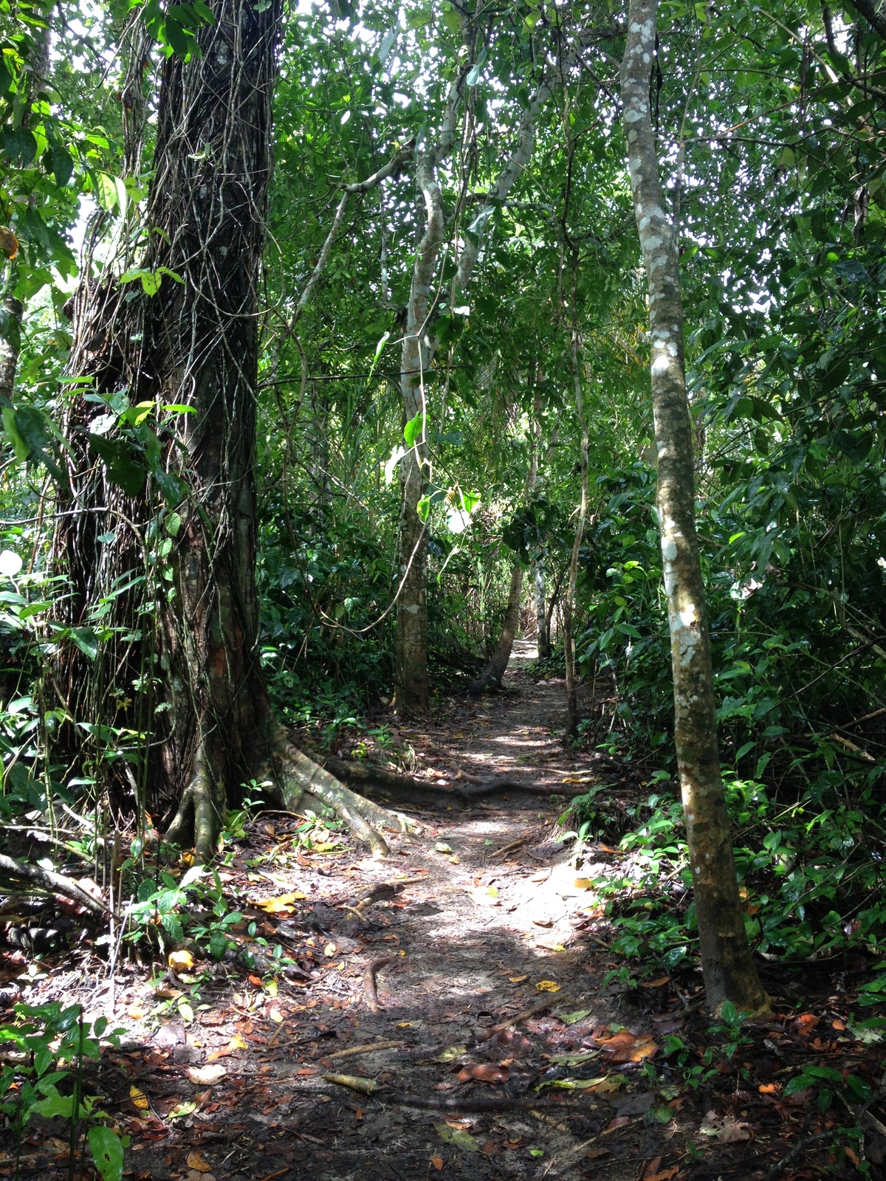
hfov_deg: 40.7
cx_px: 443
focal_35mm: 35
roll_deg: +1.0
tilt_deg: -1.4
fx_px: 1194
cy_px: 590
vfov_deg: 52.6
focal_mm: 4.28
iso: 80
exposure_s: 1/120
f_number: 2.4
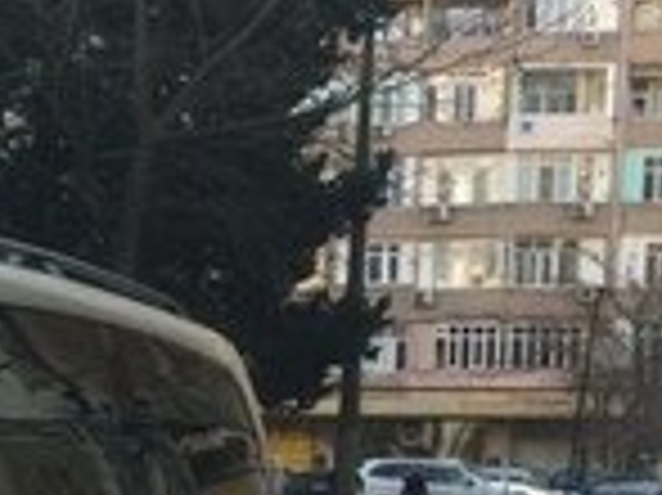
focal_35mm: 130
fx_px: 2484
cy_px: 673
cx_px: -248
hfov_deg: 14.4
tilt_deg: -5.5
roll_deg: -0.1
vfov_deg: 11.1
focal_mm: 4.15
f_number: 2.2
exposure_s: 1/323
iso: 32
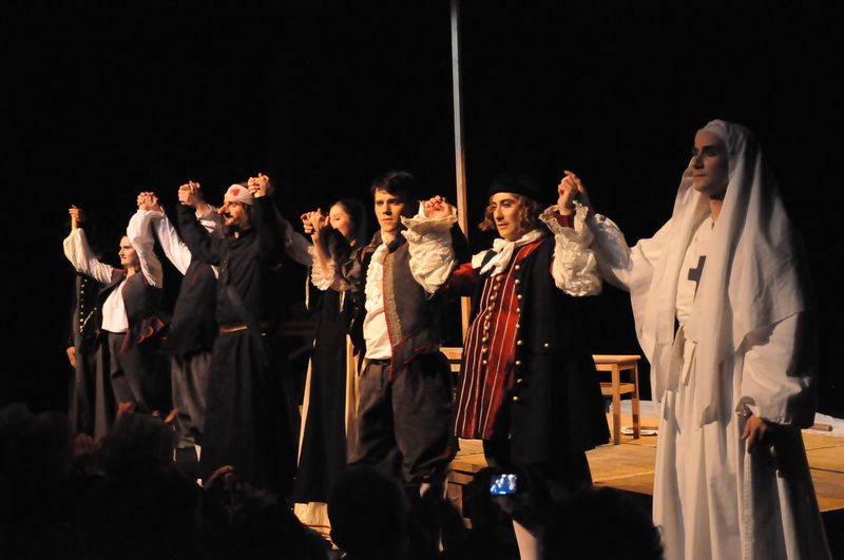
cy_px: 280
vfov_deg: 26.4
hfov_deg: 38.9
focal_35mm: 51
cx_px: 422
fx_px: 1194
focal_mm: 34
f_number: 4.2
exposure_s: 1/50
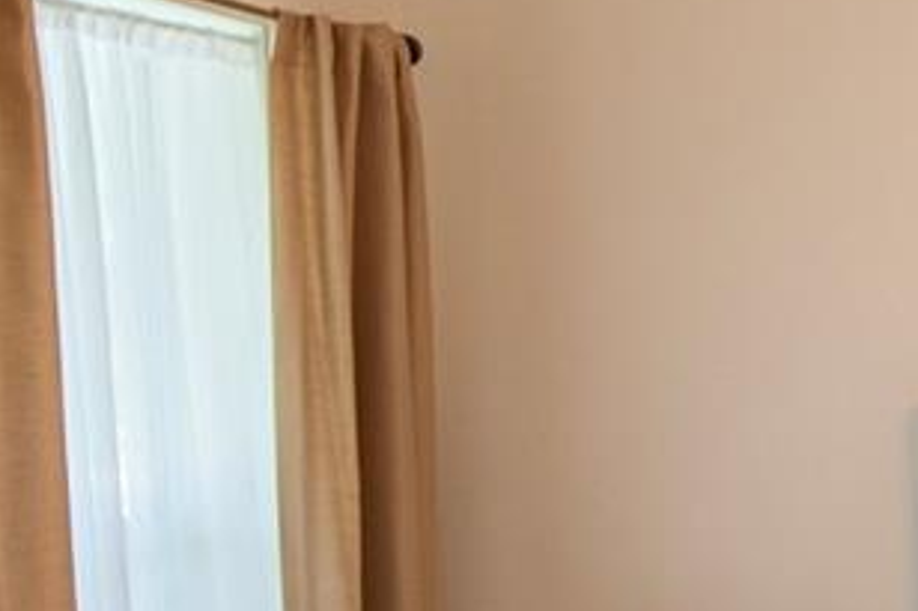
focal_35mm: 78
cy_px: 449
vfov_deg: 17.4
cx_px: 1452
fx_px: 1988
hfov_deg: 21.1
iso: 100
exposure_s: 1/60
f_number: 4
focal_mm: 15
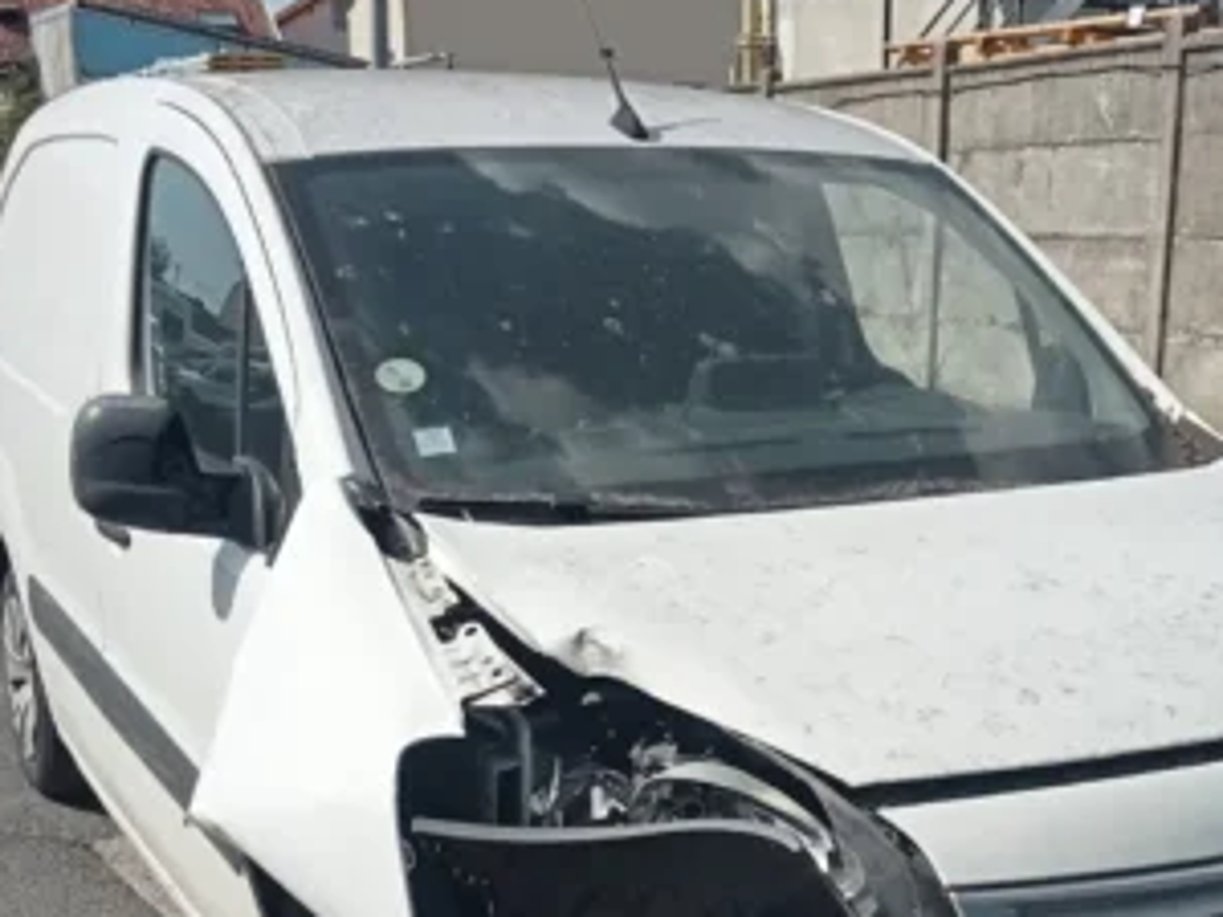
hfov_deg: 34.2
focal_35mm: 56
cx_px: 738
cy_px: 693
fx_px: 1979
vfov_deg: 25.8
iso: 100
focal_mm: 3.46
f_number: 2.2
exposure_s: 1/1761
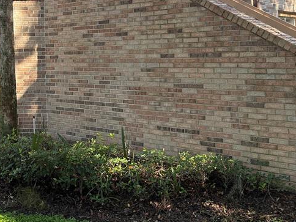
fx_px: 470
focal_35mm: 55
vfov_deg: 25.8
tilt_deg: +2.8
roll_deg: +1.5
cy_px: 26
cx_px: 31
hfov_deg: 33.2
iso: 64
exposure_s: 1/227
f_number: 1.6
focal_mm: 5.96
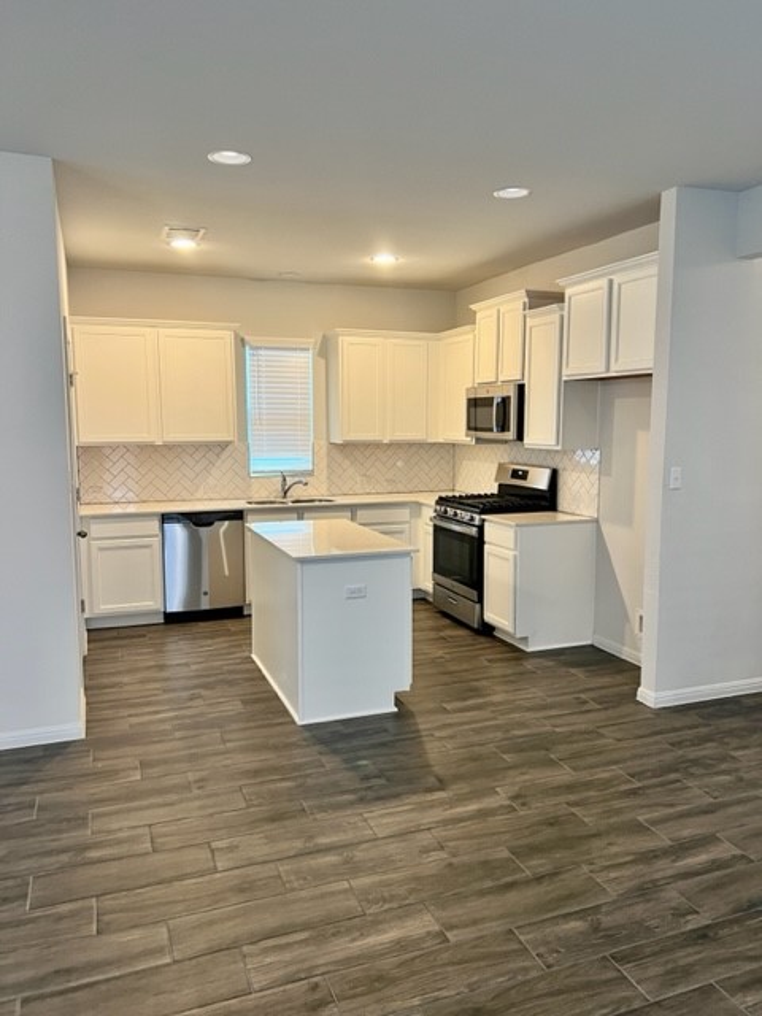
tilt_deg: -6.7
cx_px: 381
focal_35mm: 26
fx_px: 763
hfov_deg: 53.1
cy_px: 508
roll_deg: +0.3
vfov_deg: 67.3
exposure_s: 1/60
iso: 100
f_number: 1.5
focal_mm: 5.7
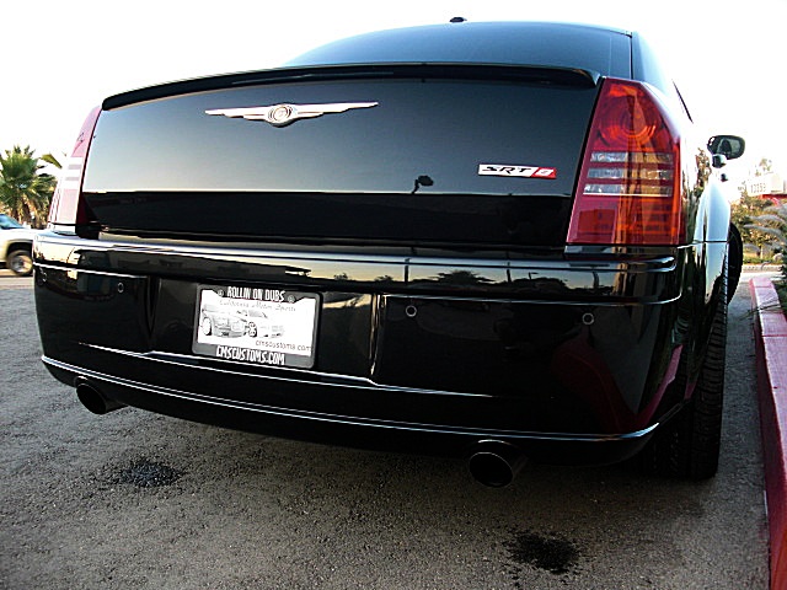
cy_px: 295
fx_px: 818
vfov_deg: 39.7
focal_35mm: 36
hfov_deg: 51.4
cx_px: 394
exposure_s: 1/100
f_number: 2.8
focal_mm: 6.3
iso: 100
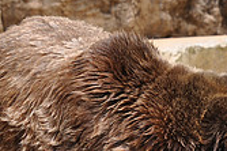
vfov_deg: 3.8
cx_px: 186
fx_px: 2299
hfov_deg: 5.6
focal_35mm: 365
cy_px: 167
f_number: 6.3
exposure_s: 1/640
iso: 200
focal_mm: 70
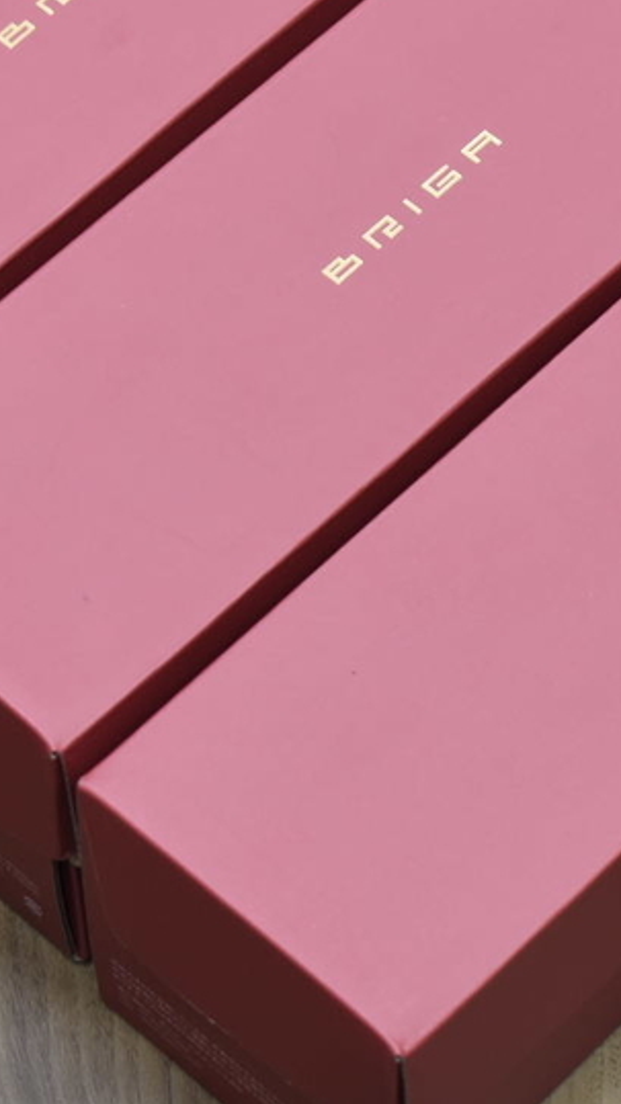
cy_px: 303
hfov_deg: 6.7
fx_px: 5330
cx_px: 379
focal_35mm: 182
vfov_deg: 11.8
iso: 640
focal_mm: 52
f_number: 5.6
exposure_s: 1/30
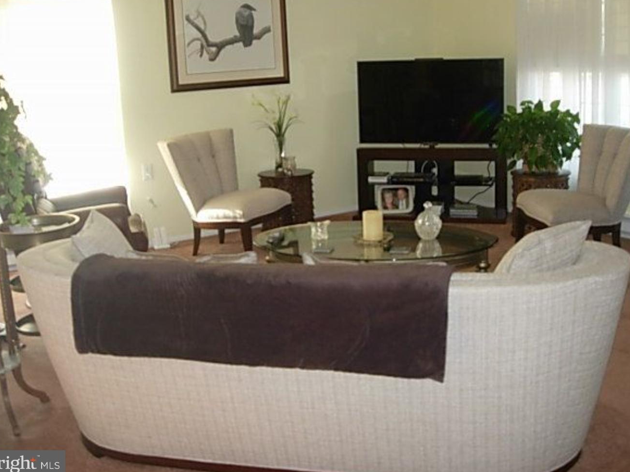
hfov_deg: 44.8
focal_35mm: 42
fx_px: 764
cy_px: 217
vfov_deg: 34.3
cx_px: 329
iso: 86
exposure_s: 1/34.8
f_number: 2.8
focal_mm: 7.8
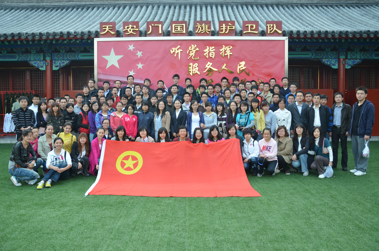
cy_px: 126
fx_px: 284
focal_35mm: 27
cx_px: 190
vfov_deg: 47.7
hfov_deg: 67.5
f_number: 5
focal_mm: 18
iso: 400
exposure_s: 1/100
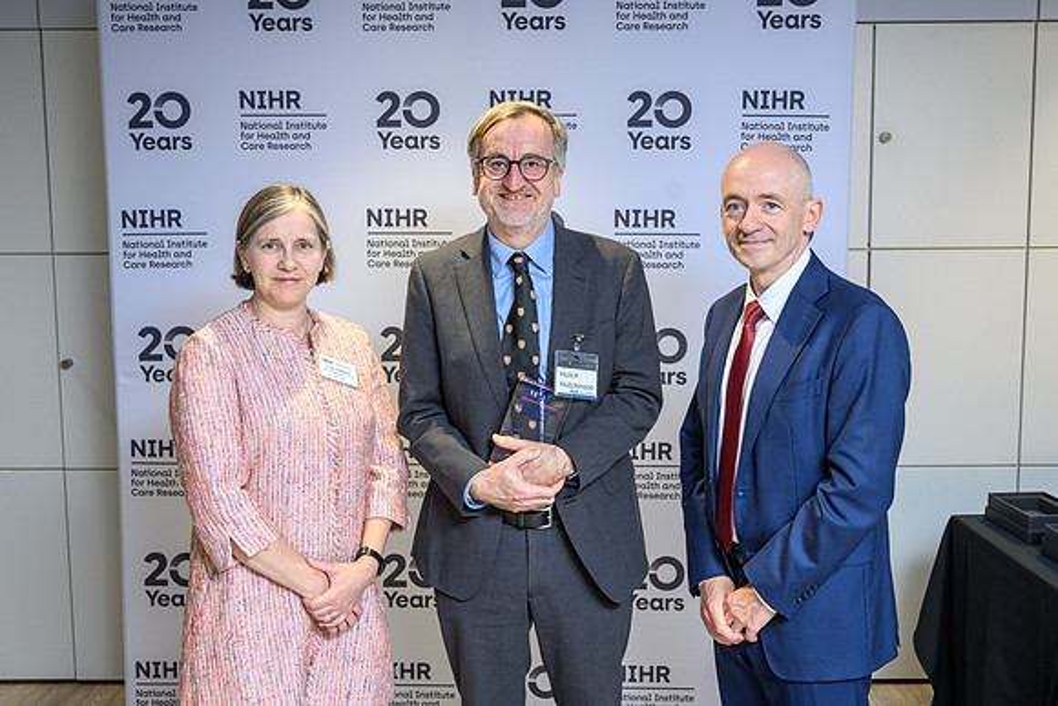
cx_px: 571
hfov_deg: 48.4
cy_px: 325
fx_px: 1176
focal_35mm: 40
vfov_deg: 33.4
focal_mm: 37
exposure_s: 1/200
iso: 1250
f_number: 4.5
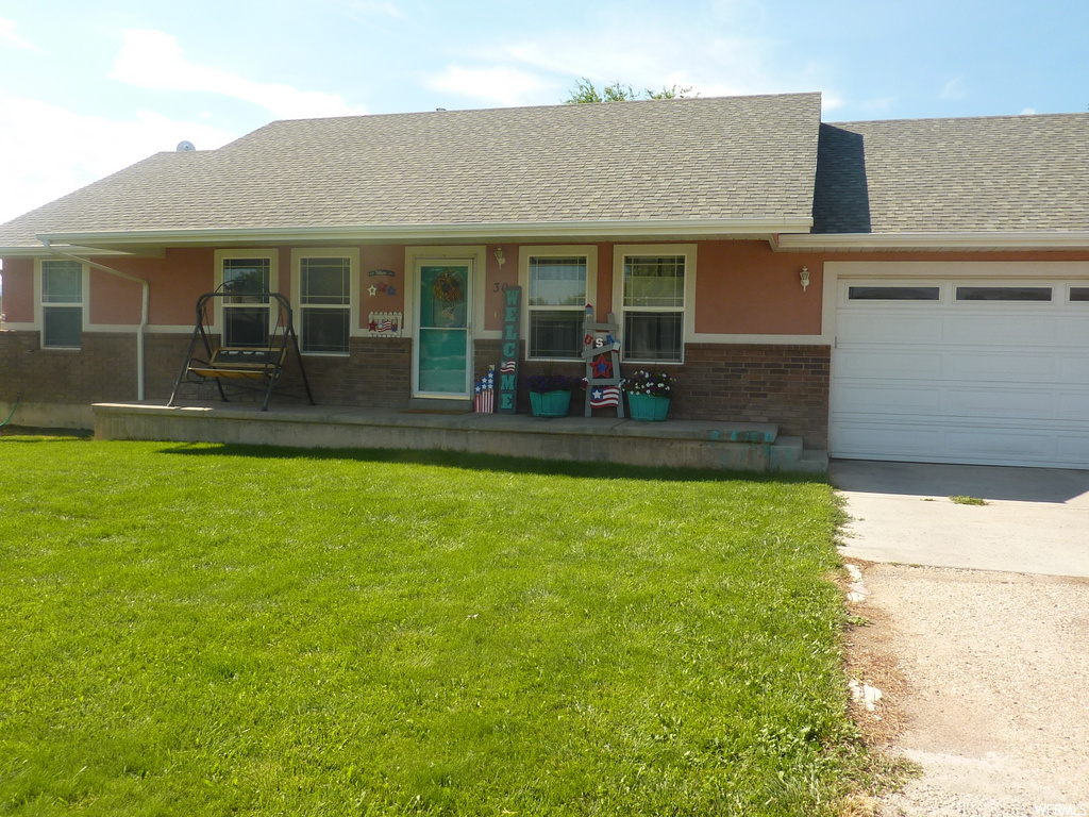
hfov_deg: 61.7
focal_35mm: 29
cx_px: 544
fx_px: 912
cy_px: 408
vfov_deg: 48.2
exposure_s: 1/320
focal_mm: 4.1
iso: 80
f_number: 4
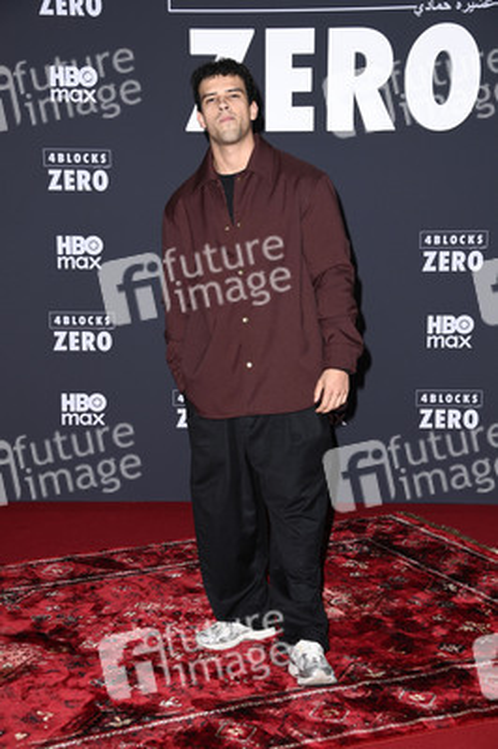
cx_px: 249
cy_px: 374
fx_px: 1289
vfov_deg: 32.4
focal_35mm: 62
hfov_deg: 21.9
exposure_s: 1/250
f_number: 5.6
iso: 500
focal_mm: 62
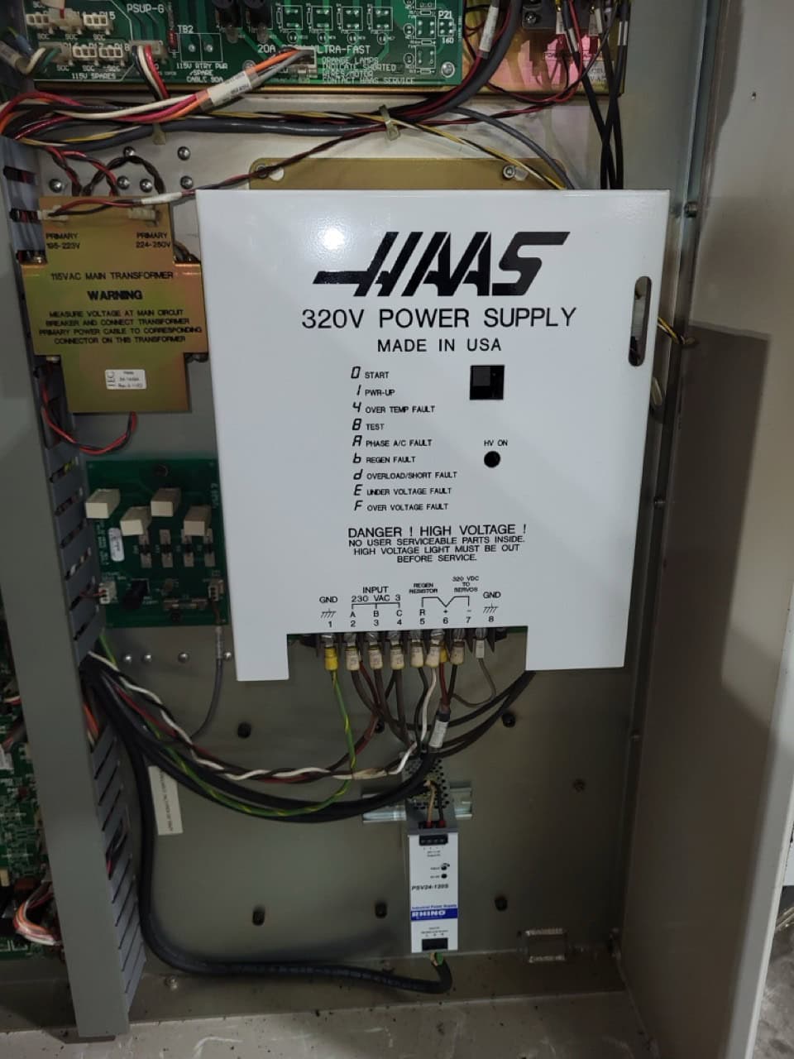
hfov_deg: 53.1
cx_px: 397
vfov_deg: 67.3
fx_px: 795
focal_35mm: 26
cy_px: 530
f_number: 1.8
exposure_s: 1/24
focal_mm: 5.4
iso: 100
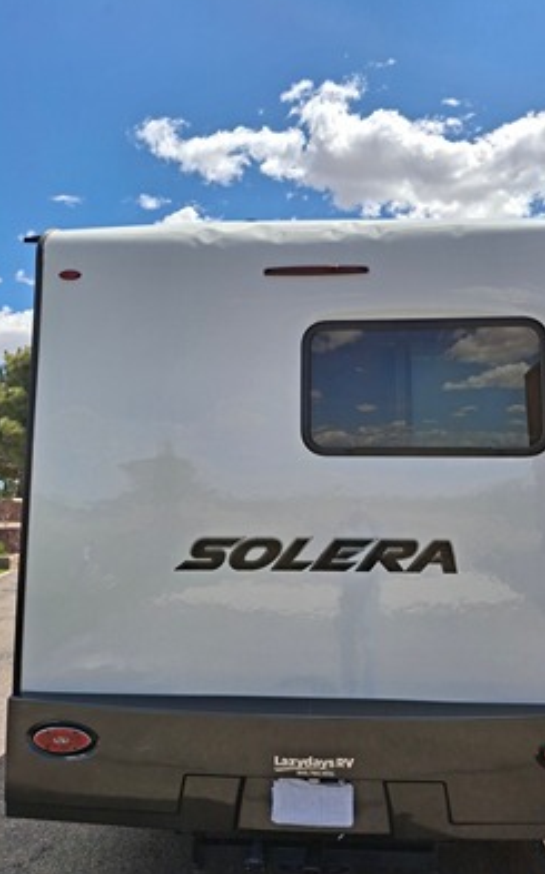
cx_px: 327
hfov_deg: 45.7
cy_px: 431
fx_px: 643
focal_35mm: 27
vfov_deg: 68.4
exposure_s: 1/2907
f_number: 1.8
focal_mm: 4.69
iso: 32
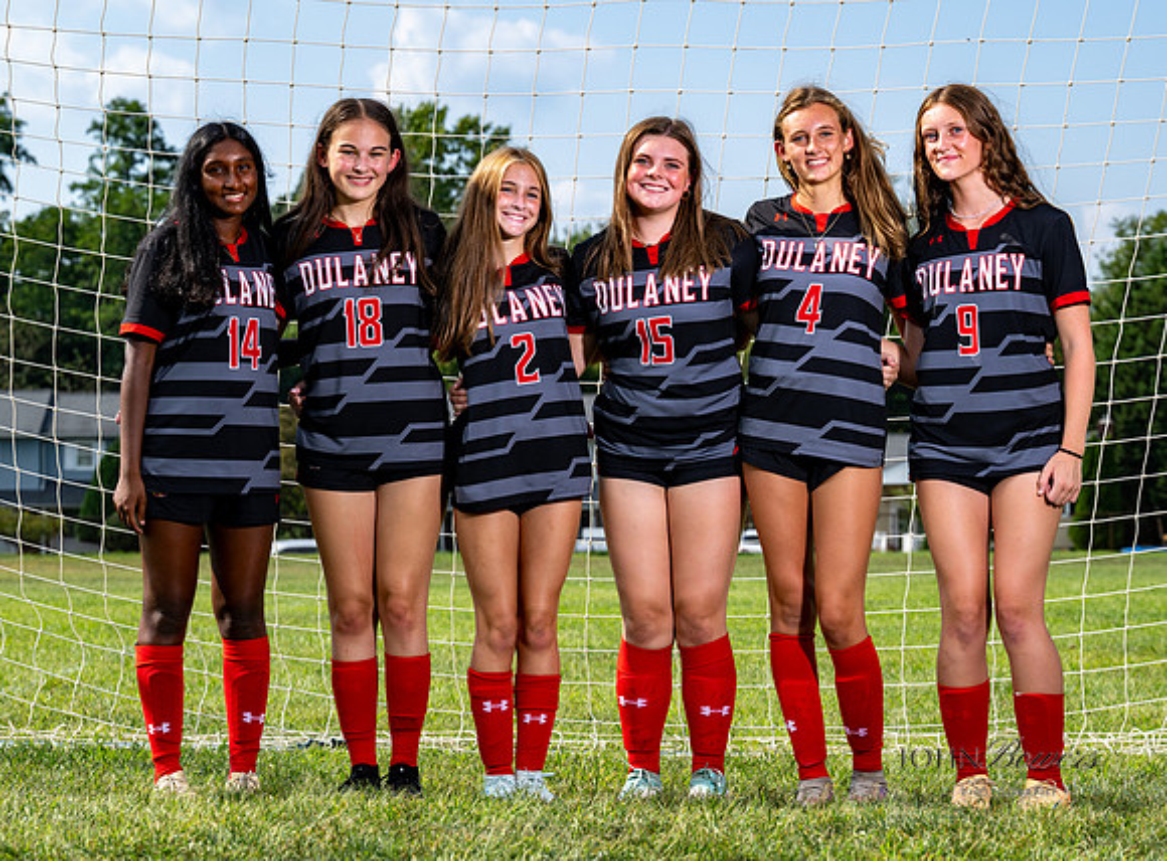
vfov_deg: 13.4
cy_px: 399
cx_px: 613
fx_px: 3665
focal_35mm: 109
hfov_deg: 18.1
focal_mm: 85
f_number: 6.3
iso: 64
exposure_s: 1/400
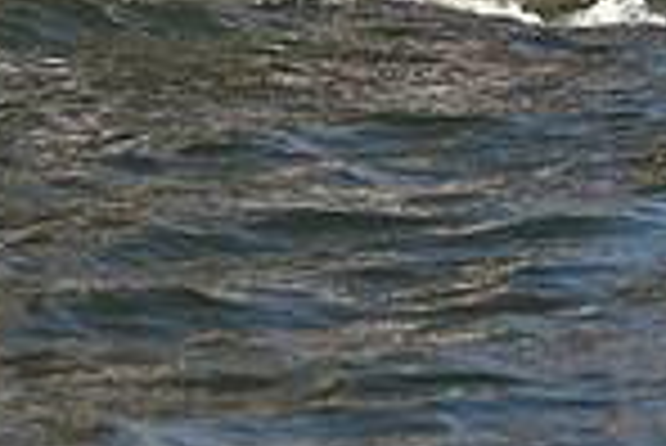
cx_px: 374
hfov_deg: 7.5
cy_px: -313
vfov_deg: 5.0
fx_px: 5074
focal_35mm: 274
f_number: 3.5
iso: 250
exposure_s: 1/1600
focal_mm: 70
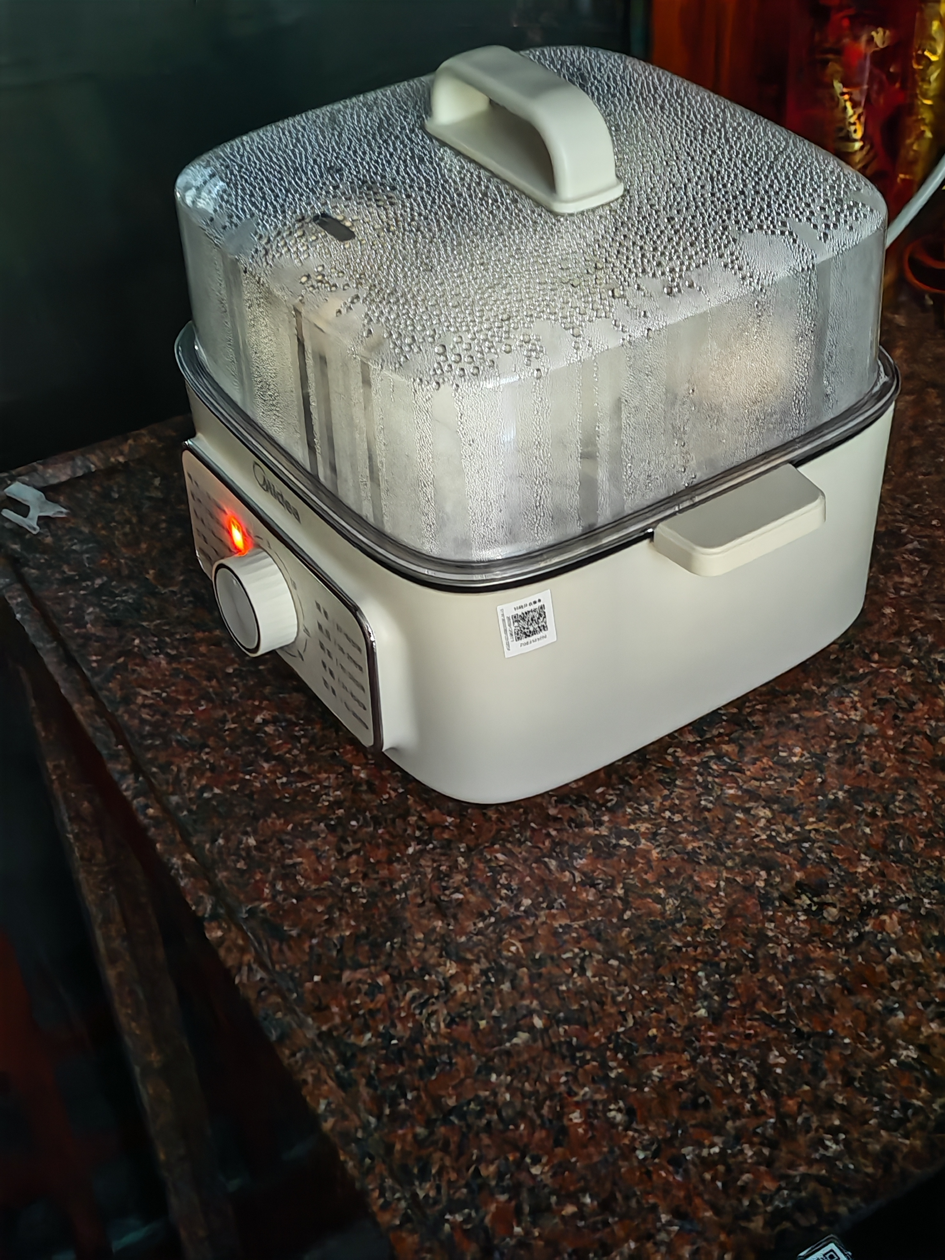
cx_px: 472
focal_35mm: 48
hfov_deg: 30.3
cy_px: 630
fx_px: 1747
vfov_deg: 39.7
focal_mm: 6.12
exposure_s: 1/17
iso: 12800
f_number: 1.9
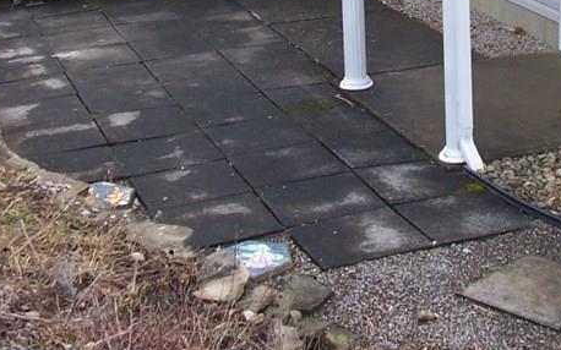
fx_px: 1269
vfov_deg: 15.1
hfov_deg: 24.6
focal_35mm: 83
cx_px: 440
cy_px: -97
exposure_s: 1/250
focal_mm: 6
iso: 80
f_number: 2.8
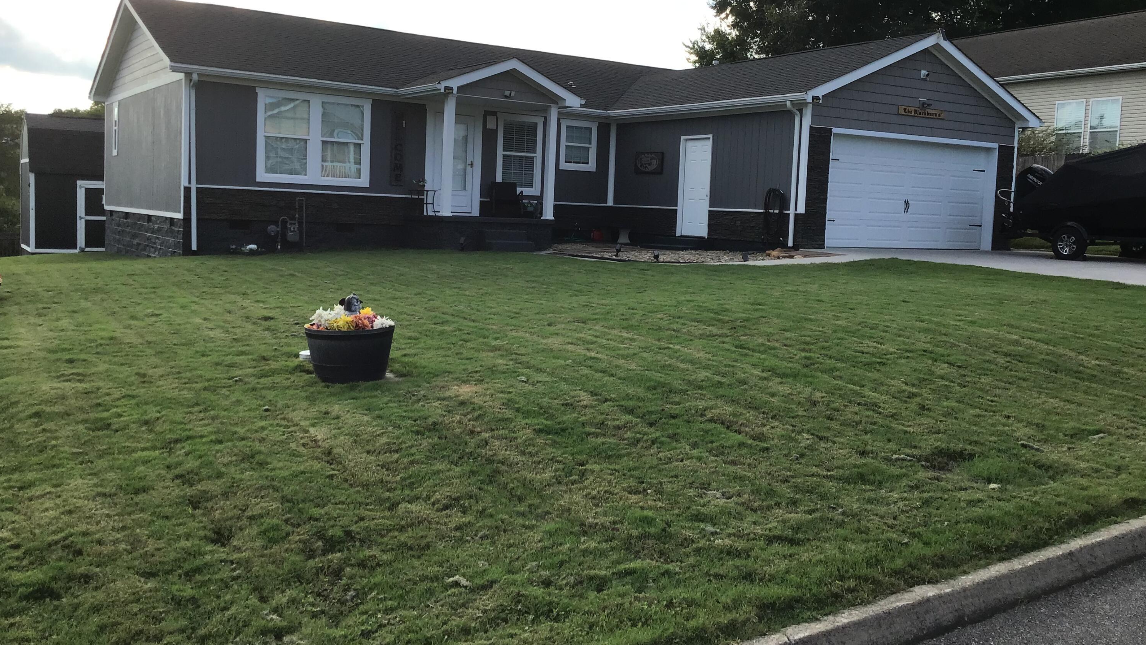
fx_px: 1033
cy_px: 284
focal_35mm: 34
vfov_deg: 34.6
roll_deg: -2.3
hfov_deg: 58.0
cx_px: 575
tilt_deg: -3.5
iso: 25
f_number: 2.4
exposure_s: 1/662
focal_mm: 3.3
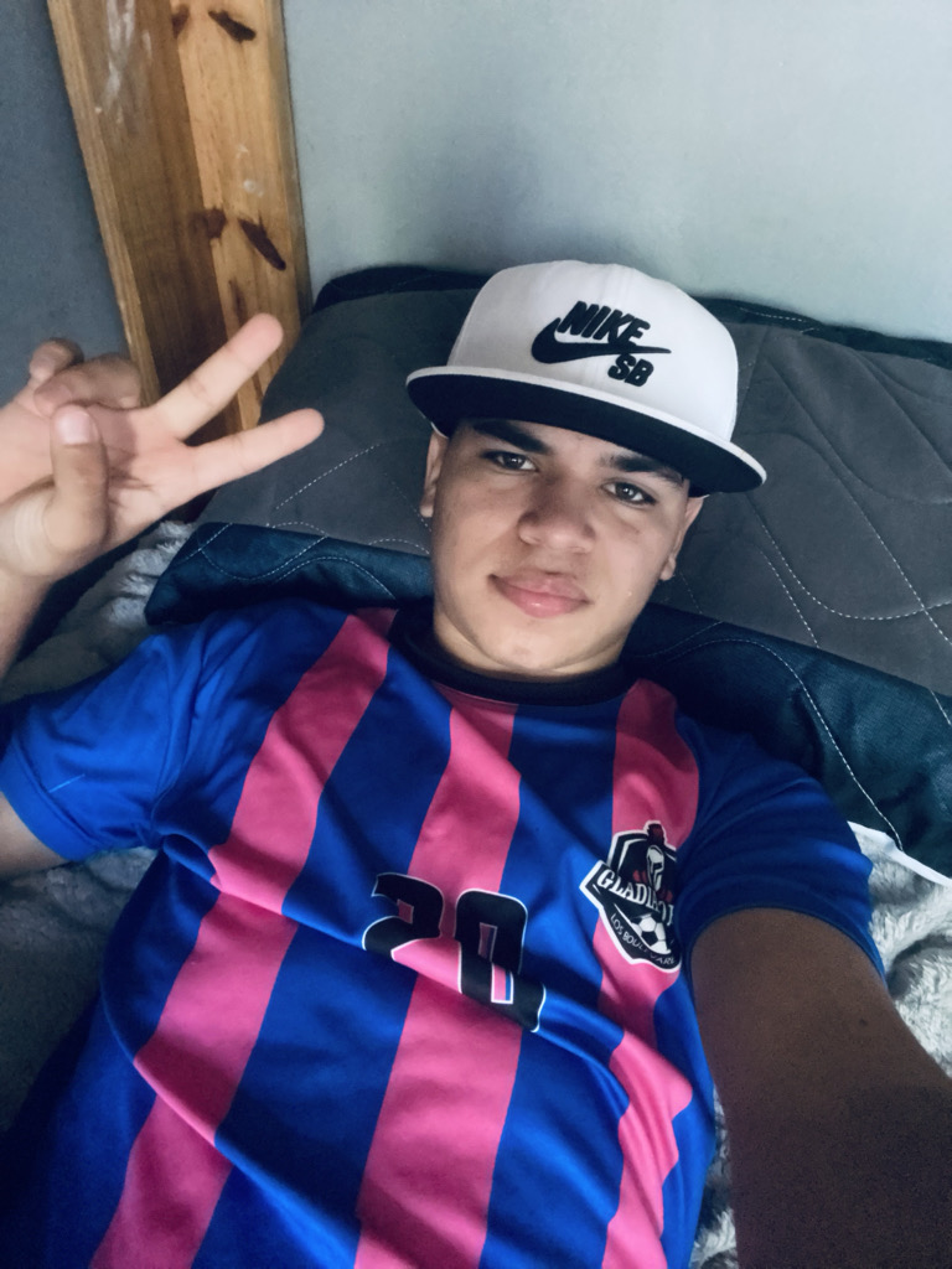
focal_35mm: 23
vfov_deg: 73.9
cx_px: 476
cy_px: 634
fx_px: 843
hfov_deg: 58.9
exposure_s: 1/15
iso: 2000
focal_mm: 2.71
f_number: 2.2
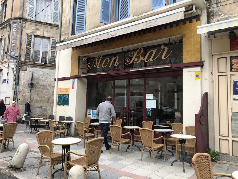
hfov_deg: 63.4
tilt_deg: +6.1
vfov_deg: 49.7
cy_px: 90
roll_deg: -2.7
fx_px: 193
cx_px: 119
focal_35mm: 28
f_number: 1.8
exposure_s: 1/372
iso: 20
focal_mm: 3.99
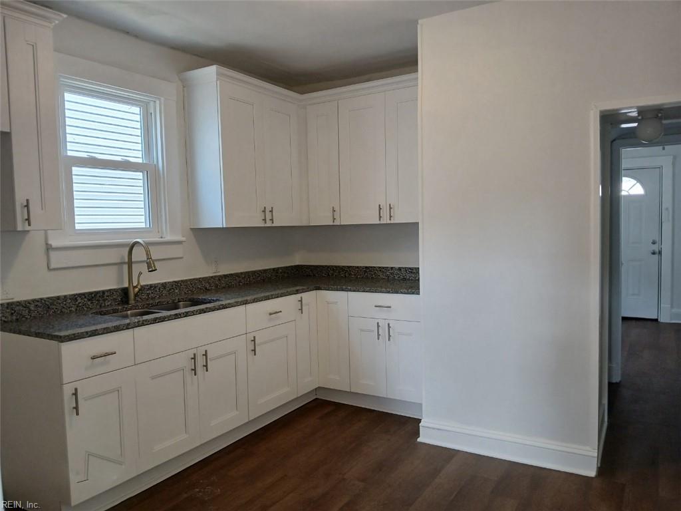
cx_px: 340
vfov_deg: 53.1
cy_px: 256
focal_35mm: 26
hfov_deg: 67.3
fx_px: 511
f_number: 1.8
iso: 100
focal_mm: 3.98
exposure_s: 1/60
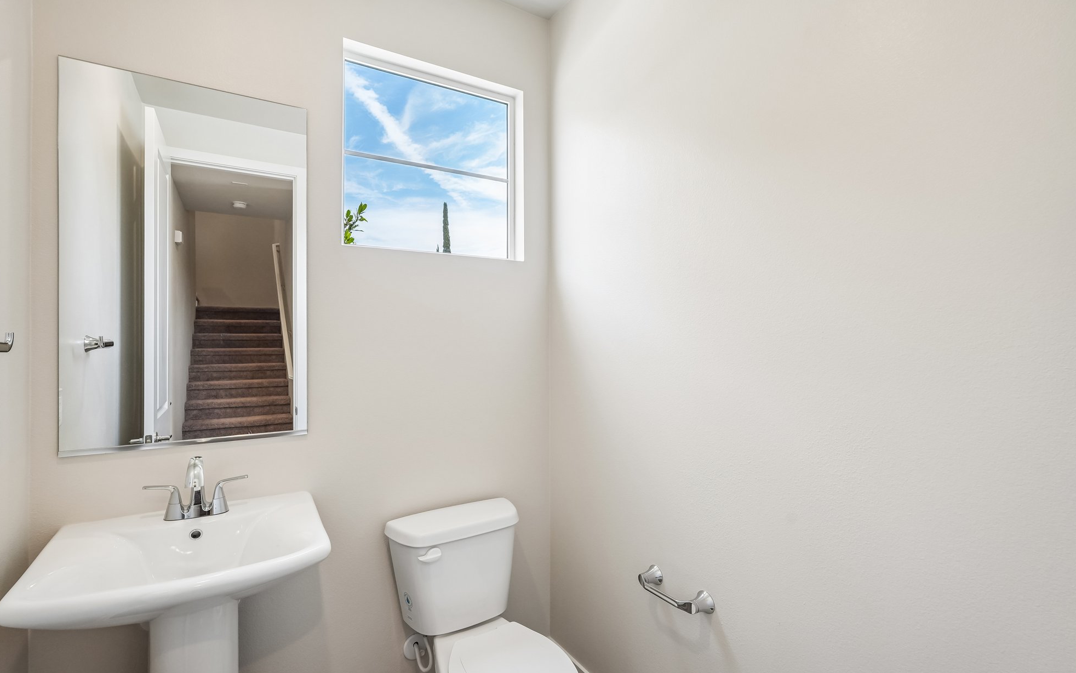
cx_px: 531
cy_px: 335
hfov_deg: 94.4
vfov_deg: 68.0
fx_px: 499
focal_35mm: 17
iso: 320
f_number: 8
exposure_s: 1/30
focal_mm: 16
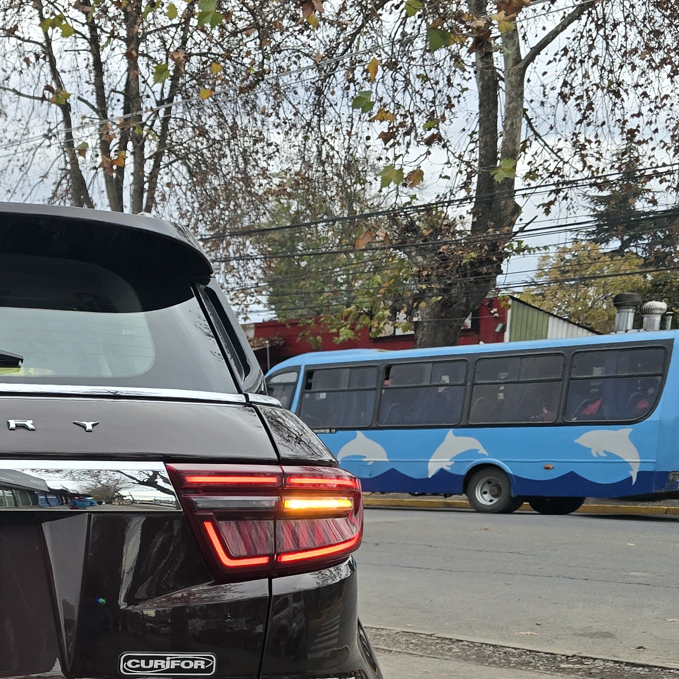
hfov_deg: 25.3
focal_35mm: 60
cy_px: 663
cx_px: -165
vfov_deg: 27.2
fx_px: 1332
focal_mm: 6.3
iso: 50
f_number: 1.7
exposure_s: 1/180
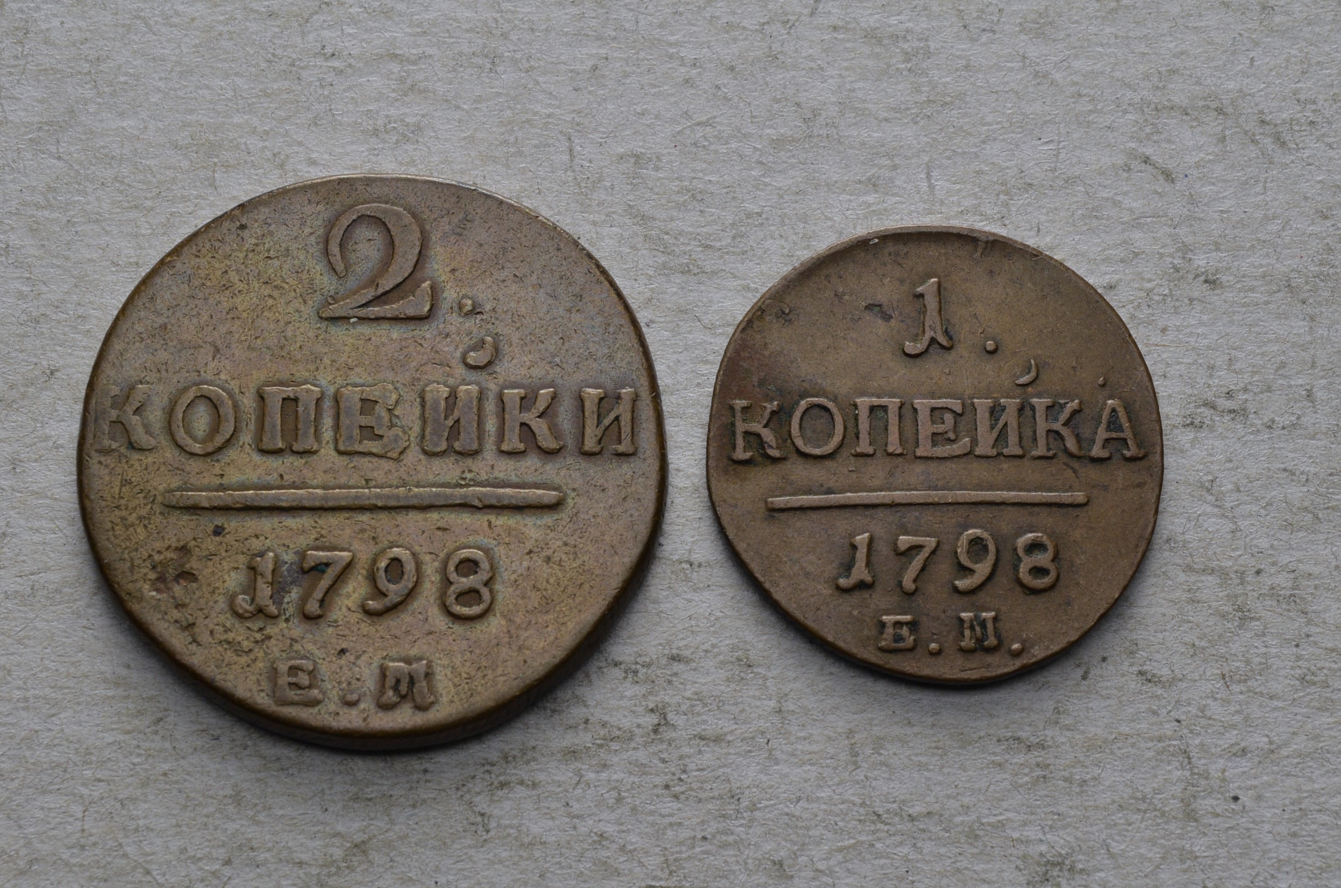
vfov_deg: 16.5
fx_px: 3067
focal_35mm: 82
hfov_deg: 24.7
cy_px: 444
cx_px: 670
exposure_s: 1/250
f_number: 14
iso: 400
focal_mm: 55
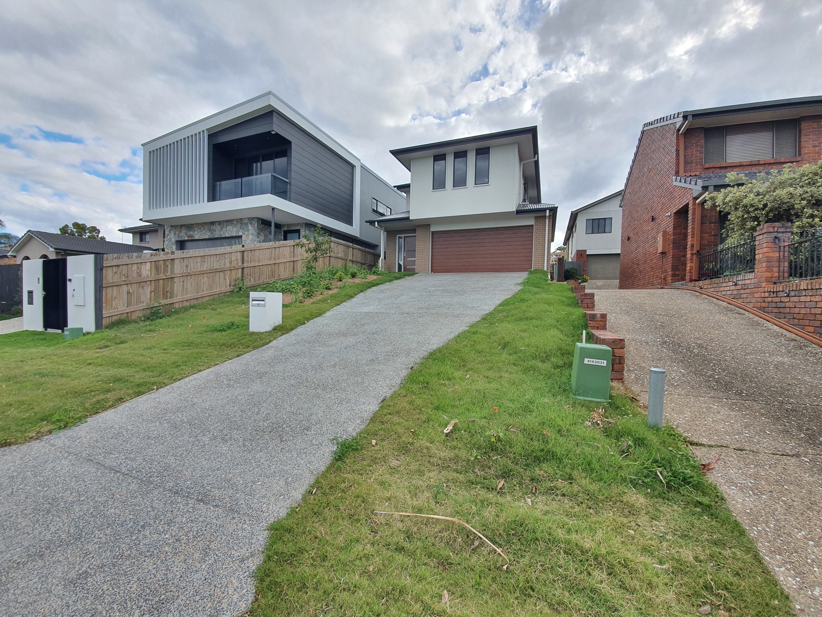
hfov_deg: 106.2
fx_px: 309
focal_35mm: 13
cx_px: 411
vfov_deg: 89.9
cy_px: 308
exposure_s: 1/225
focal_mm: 1.8
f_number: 2.2
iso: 50
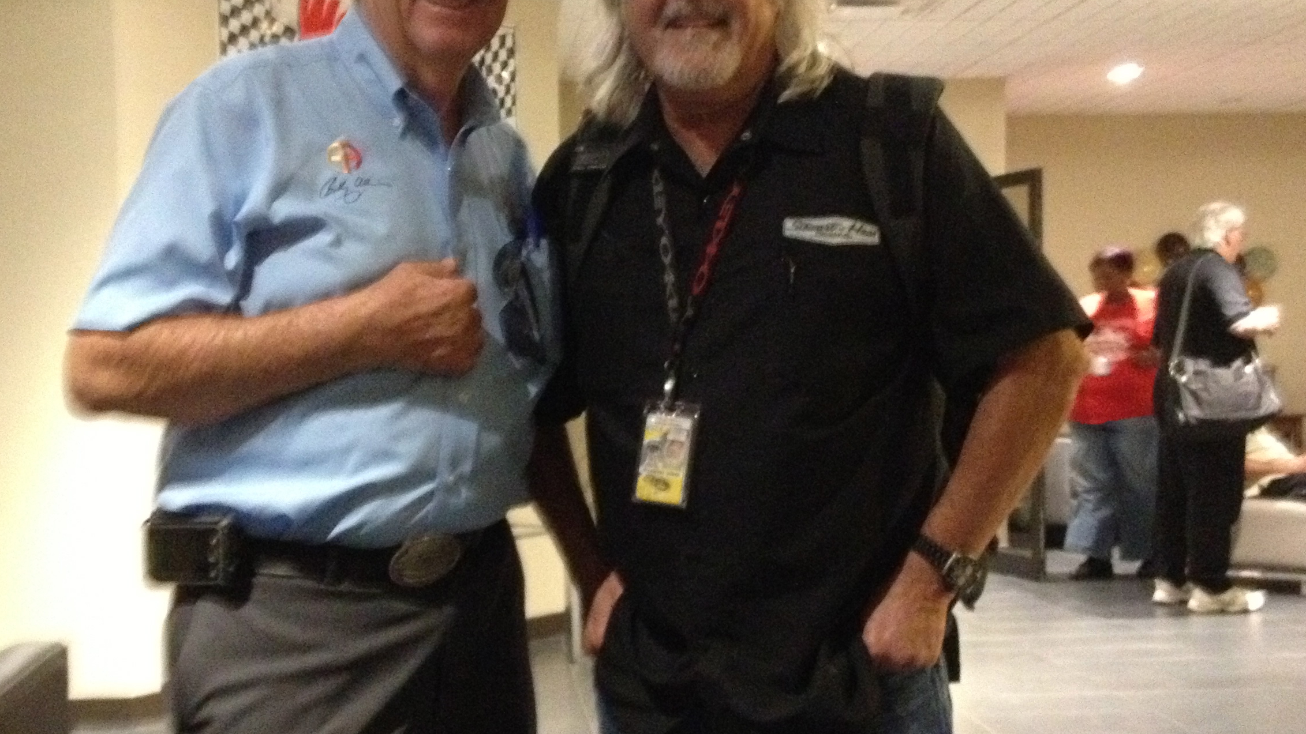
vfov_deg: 21.8
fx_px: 1905
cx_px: 621
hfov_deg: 37.8
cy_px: 413
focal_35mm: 55
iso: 800
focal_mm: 4.28
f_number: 2.4
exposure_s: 1/15
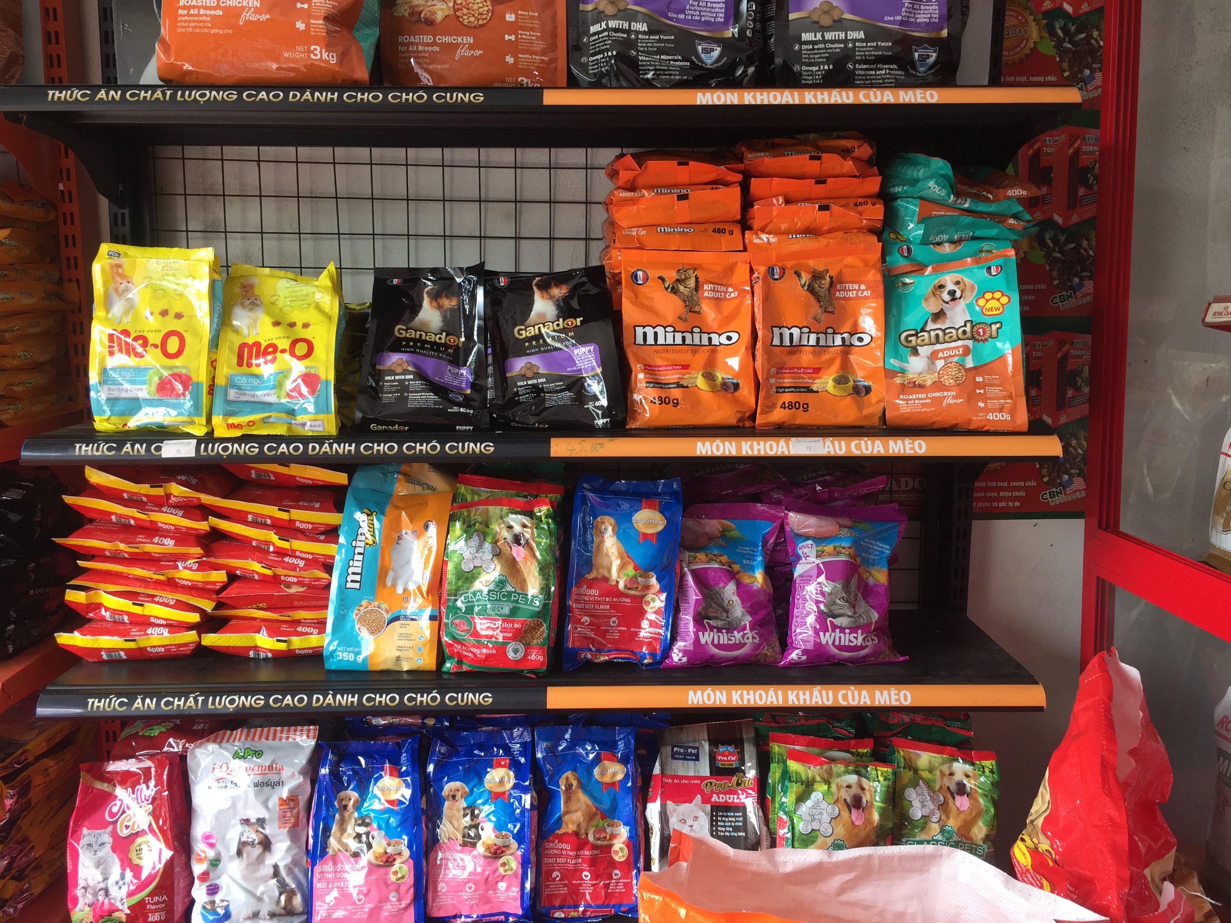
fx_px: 1067
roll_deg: -0.8
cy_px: 470
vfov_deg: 46.8
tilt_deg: -4.2
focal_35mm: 30
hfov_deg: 60.0
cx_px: 617
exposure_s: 1/100
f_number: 2.2
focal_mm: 4.15
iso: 50
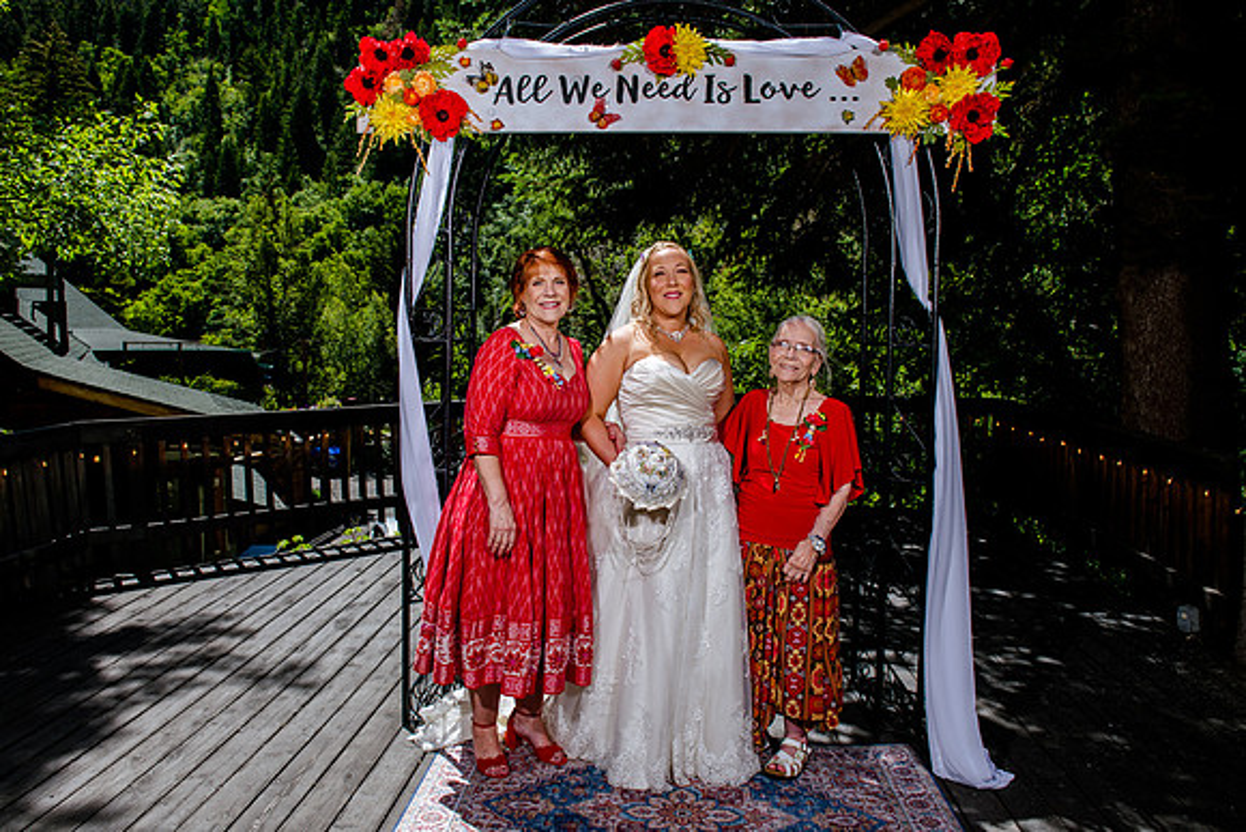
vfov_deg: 49.3
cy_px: 429
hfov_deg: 69.0
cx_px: 592
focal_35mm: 26
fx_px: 906
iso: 160
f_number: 8
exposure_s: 1/400
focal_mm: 24
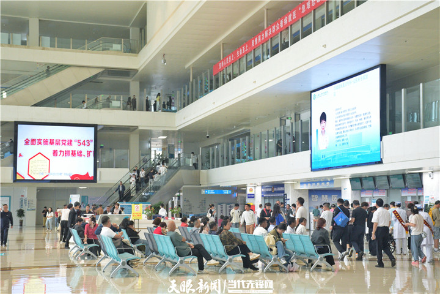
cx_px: 220
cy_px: 147
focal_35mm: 57
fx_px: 697
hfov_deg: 35.1
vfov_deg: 23.8
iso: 2000
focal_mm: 38
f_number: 6.3
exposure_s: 1/160
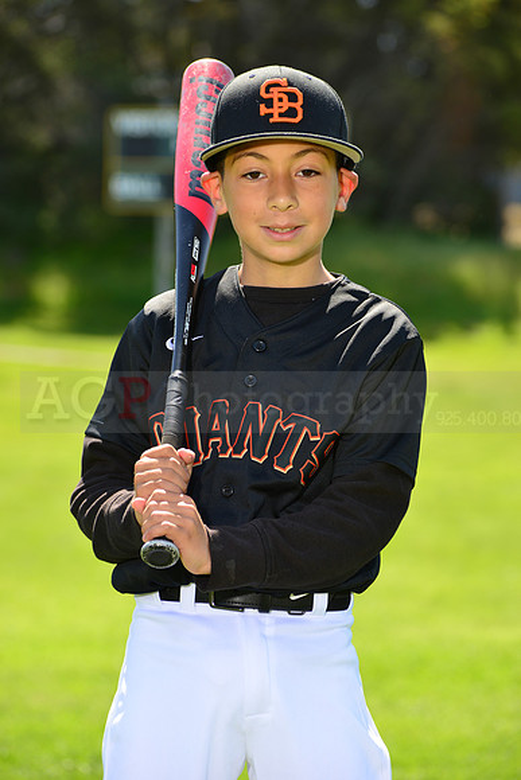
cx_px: 260
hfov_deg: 8.1
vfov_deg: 12.1
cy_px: 390
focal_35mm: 170
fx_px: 3688
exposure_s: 1/250
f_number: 8
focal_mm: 170
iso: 200
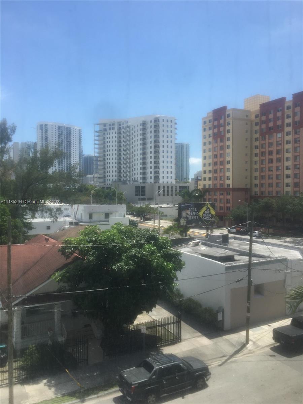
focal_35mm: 29
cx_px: 152
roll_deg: -0.1
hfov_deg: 48.2
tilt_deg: -0.3
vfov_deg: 61.7
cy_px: 202
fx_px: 338
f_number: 2.2
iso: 25
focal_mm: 4.15
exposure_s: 1/569
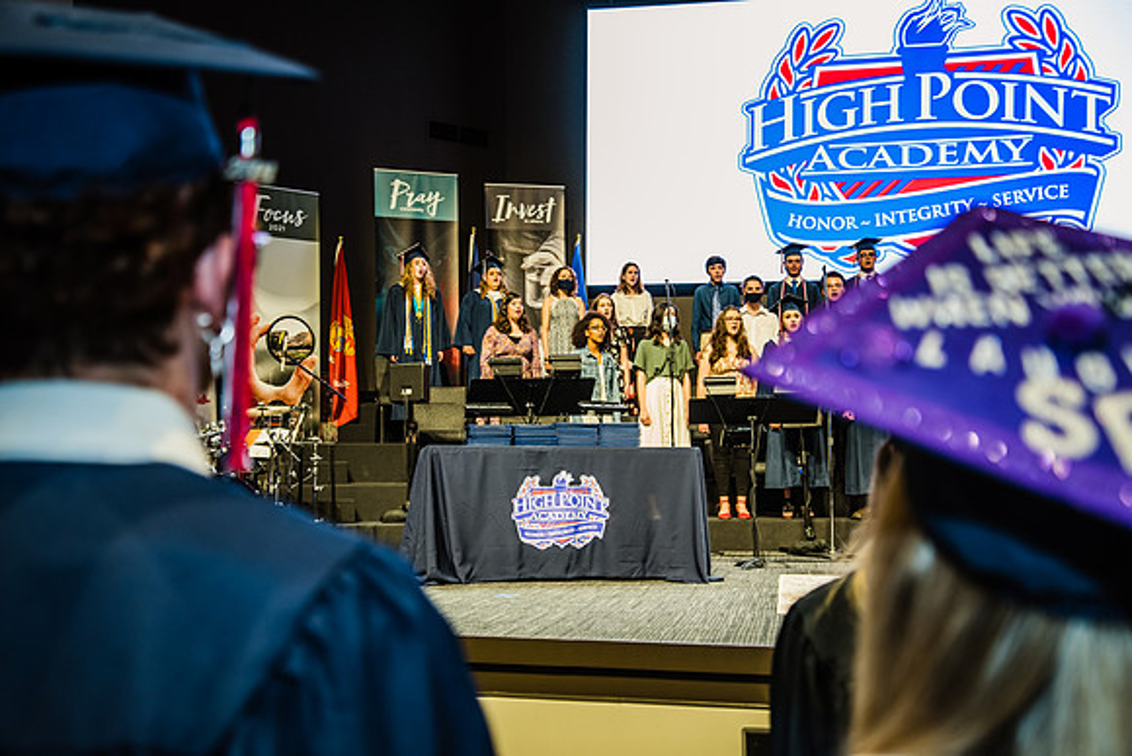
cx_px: 566
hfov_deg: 46.4
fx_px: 1321
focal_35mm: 42
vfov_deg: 31.9
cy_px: 378
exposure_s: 1/40
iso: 800
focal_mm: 42
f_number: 4.5
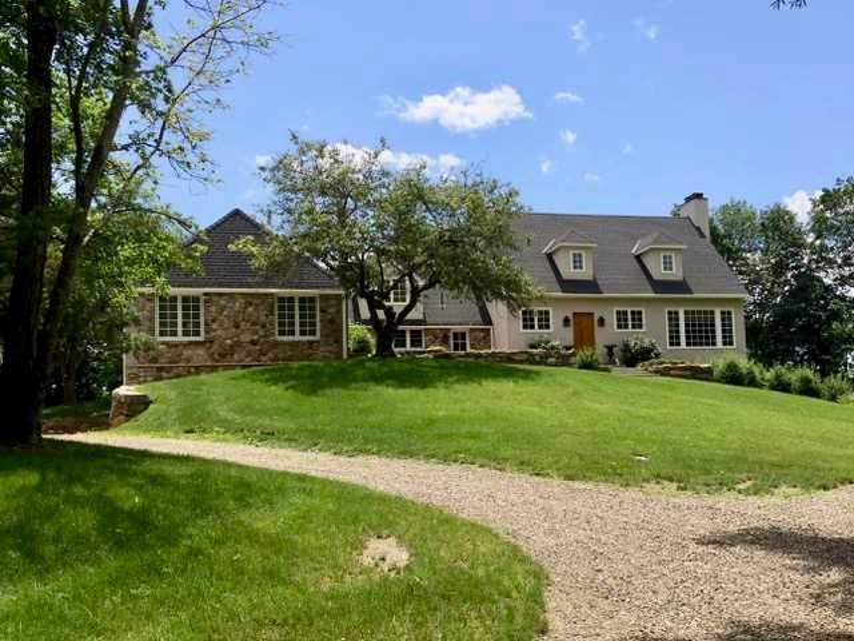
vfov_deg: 48.2
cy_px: 320
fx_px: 715
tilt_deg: +2.7
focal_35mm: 29
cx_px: 427
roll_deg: +3.1
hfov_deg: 61.7
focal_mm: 4.15
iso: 32
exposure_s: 1/2564
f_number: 2.2
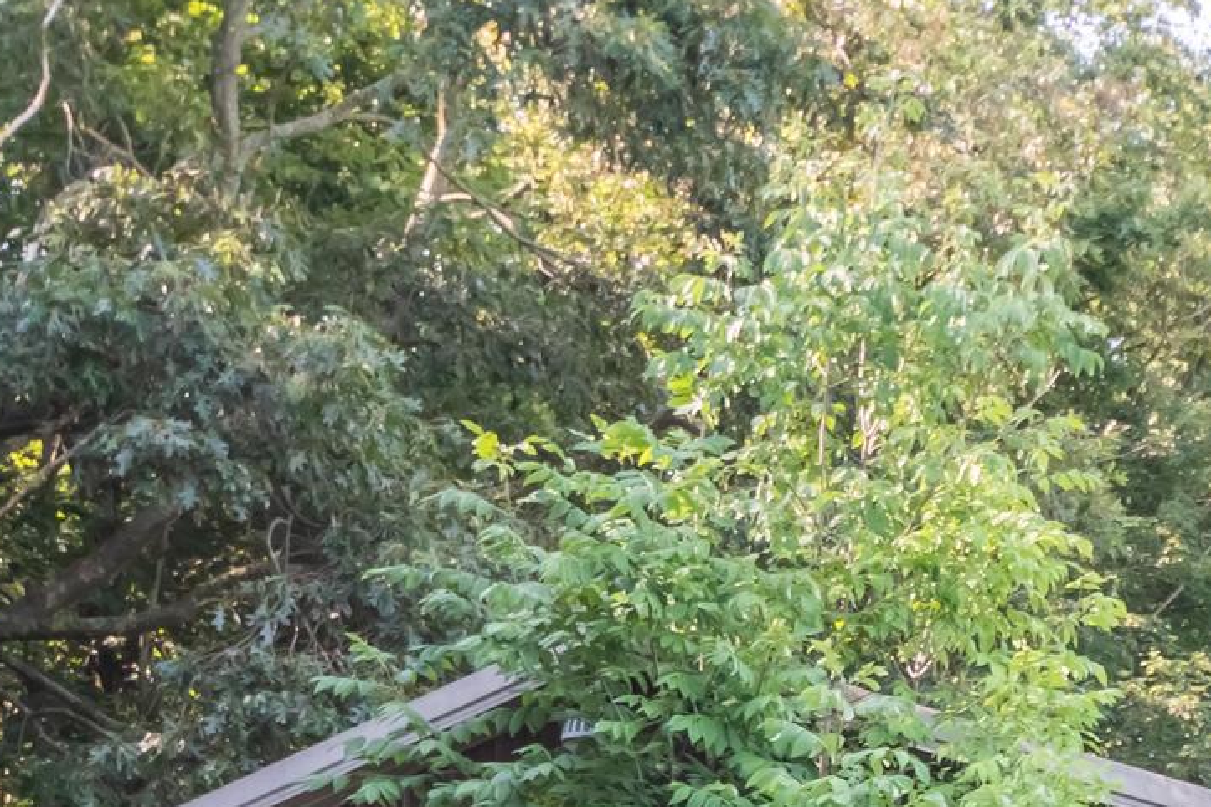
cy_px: 1099
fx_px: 3431
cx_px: 940
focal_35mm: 102
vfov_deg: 12.9
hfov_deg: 19.8
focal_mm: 24
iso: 500
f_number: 5
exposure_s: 1/100
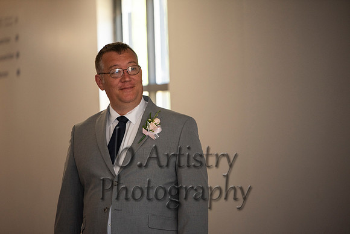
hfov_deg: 10.3
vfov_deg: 6.9
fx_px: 1945
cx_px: 175
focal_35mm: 200
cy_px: 117
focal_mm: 200
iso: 800
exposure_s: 1/125
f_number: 2.8
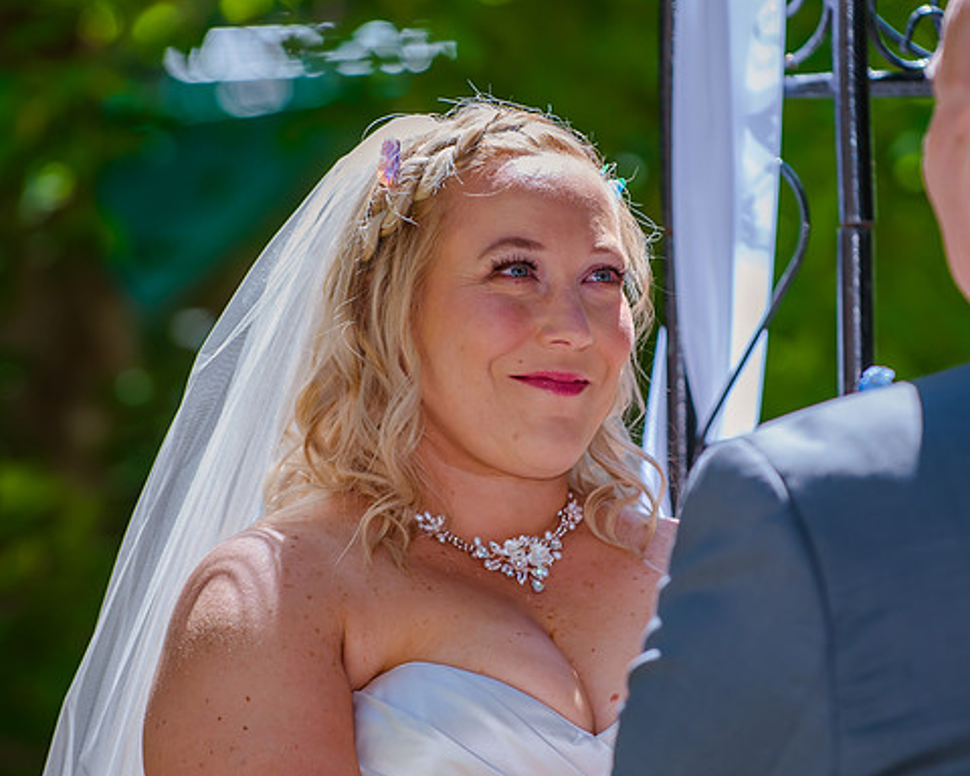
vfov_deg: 5.1
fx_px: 8727
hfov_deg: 6.4
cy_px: 348
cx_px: 525
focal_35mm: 304
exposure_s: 1/500
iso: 200
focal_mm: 180
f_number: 3.5
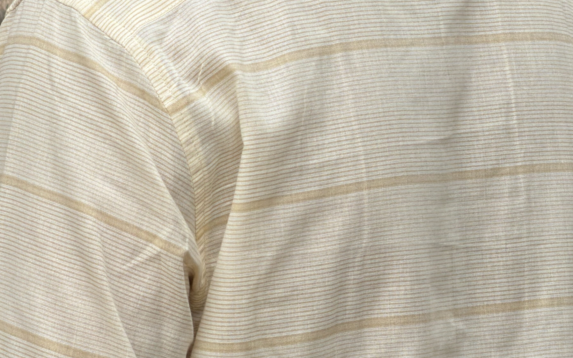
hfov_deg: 7.0
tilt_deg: -2.3
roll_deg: -0.8
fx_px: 4716
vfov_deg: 4.3
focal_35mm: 302
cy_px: 39
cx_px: 289
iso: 50
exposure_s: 1/426
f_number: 2.8
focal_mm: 16.89
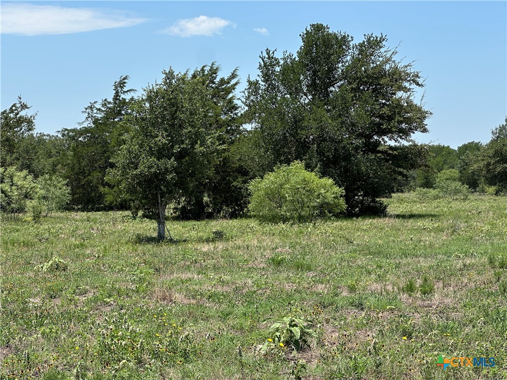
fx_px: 1128
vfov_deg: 19.1
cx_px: 254
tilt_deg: -0.2
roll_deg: +0.3
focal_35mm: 77
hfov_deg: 25.3
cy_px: 190
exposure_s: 1/552
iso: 32
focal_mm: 9
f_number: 2.8
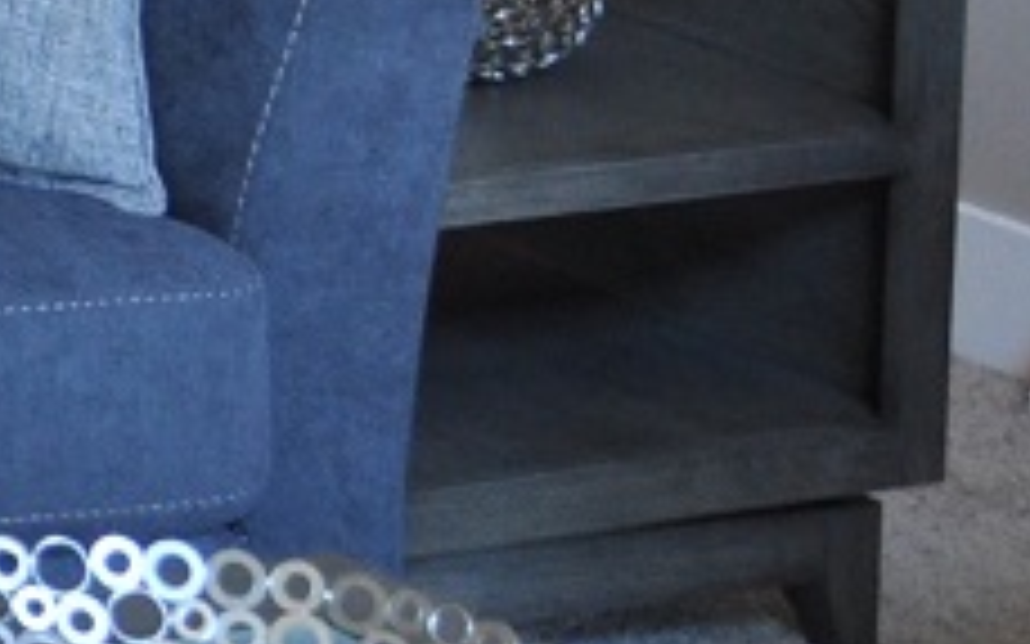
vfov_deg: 6.5
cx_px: -2197
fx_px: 5080
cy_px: -1446
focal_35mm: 181
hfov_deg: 9.0
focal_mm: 18
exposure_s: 1/30
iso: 400
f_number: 5.6
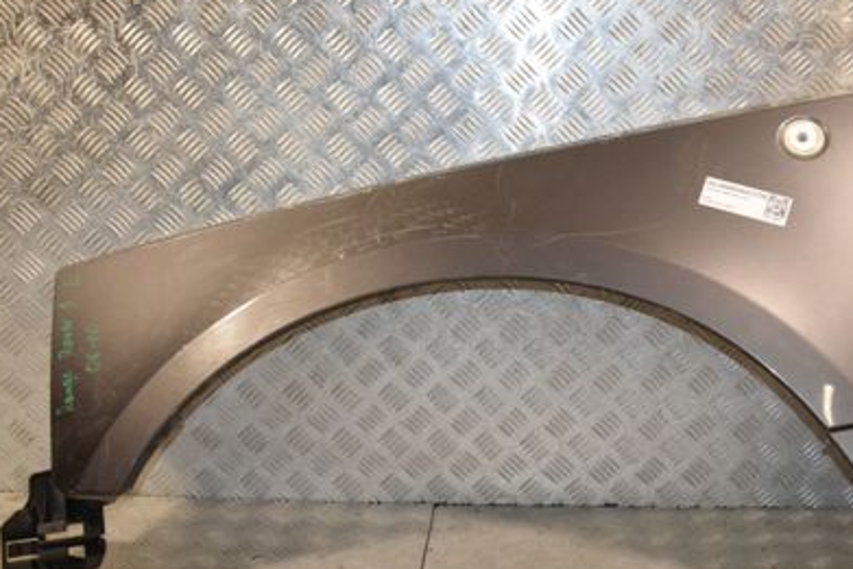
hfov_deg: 36.5
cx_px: 569
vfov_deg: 25.0
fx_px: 1280
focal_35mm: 54
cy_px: 364
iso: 1600
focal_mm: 22
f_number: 9
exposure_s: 1/200
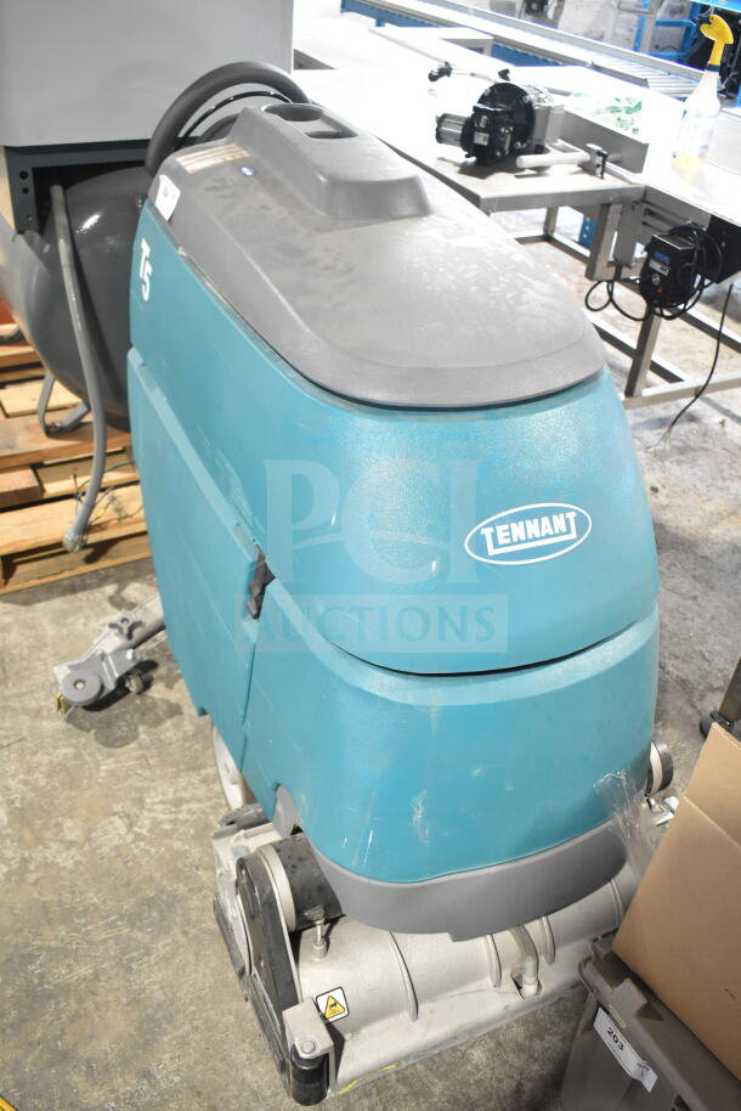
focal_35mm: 30
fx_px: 925
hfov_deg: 43.6
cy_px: 556
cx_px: 370
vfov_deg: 61.9
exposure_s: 1/60
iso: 1600
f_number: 4
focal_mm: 20
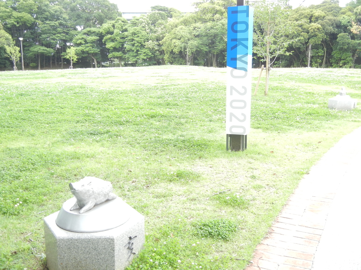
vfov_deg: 41.8
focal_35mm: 34
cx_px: 180
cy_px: 135
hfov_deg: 54.0
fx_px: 355
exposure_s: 1/113
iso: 160
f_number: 3.6
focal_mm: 6.2
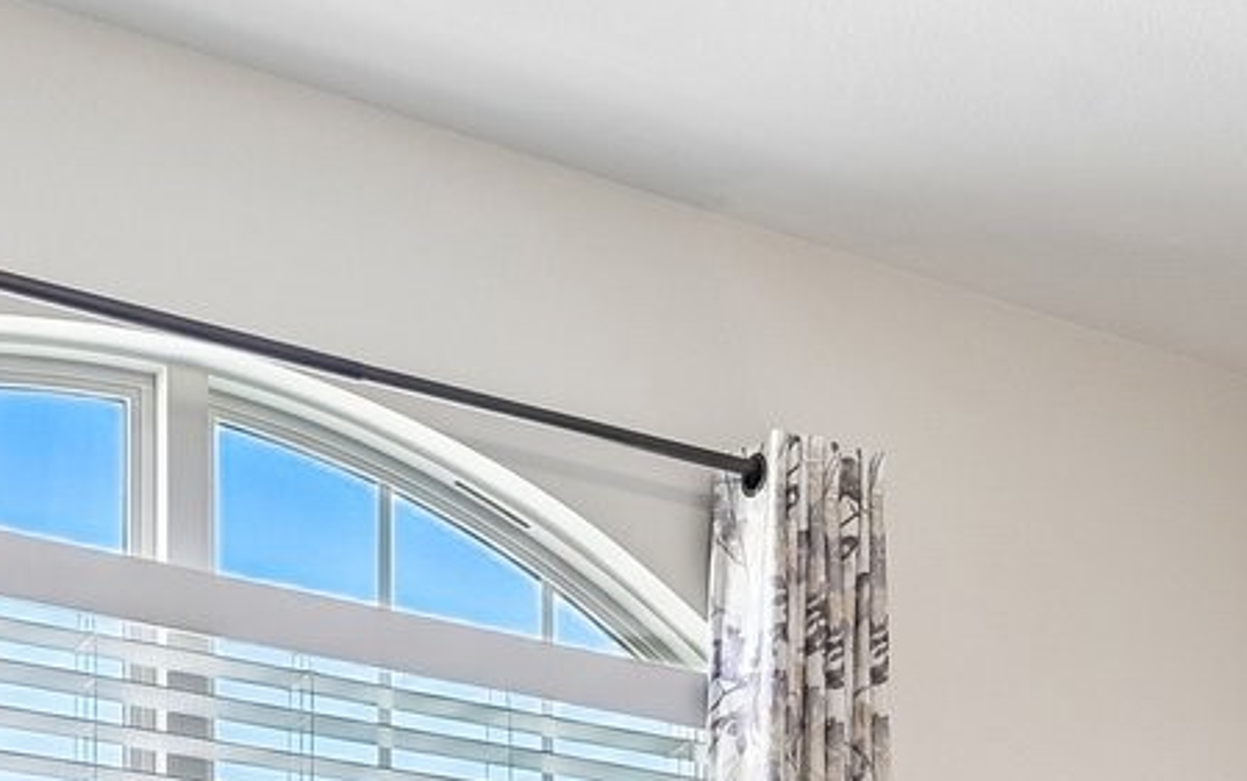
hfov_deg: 25.4
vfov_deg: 14.2
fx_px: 2765
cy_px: 1419
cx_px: 764
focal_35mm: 81
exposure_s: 1/30
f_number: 8
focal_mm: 17.5
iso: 400
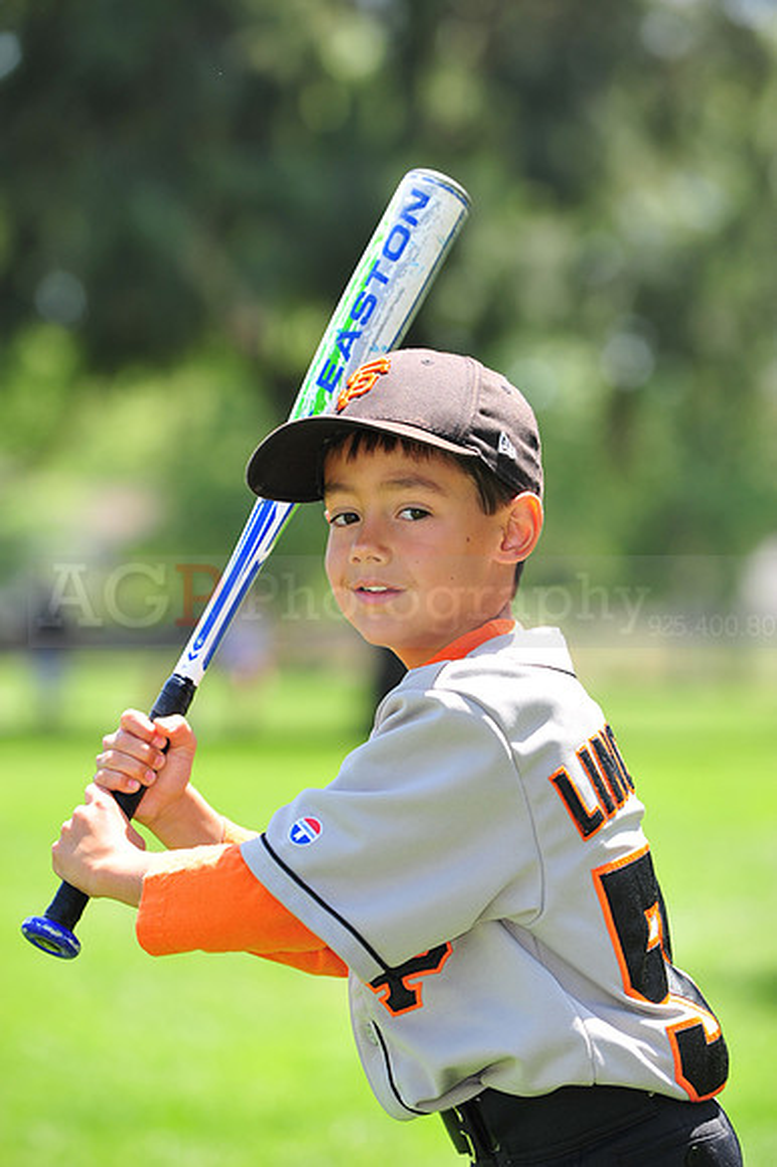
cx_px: 388
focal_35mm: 175
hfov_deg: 7.8
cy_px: 584
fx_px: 5672
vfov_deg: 11.8
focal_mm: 175
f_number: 5
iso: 320
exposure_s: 1/500
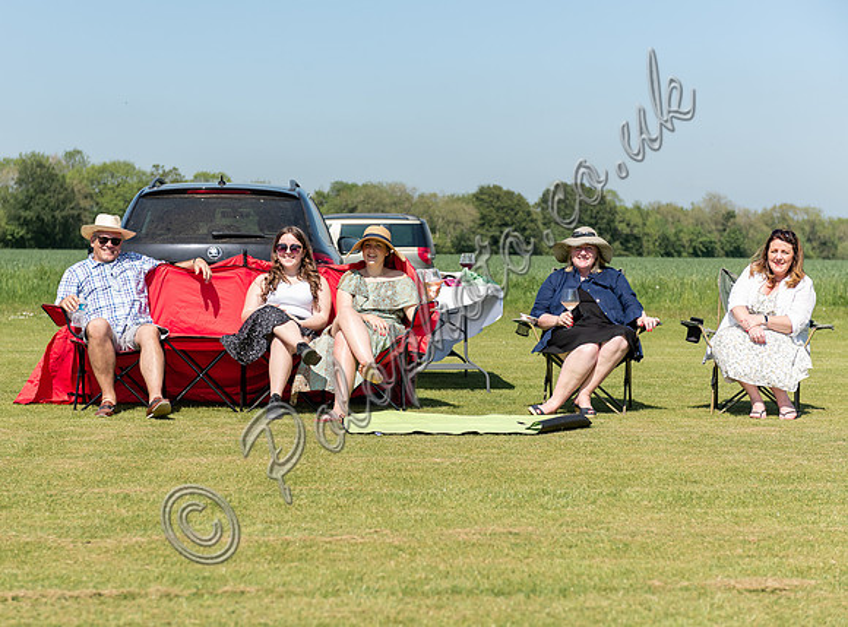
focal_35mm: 77
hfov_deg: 25.5
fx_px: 1874
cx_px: 374
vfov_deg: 19.0
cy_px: 322
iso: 250
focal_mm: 70
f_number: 4
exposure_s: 1/1600
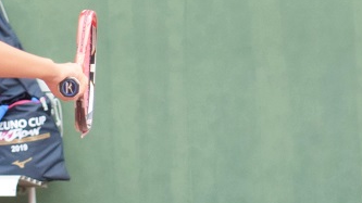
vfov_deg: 3.2
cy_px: 147
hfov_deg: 5.7
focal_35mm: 377
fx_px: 3617
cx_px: -91
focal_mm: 80
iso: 640
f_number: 4.5
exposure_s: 1/1600
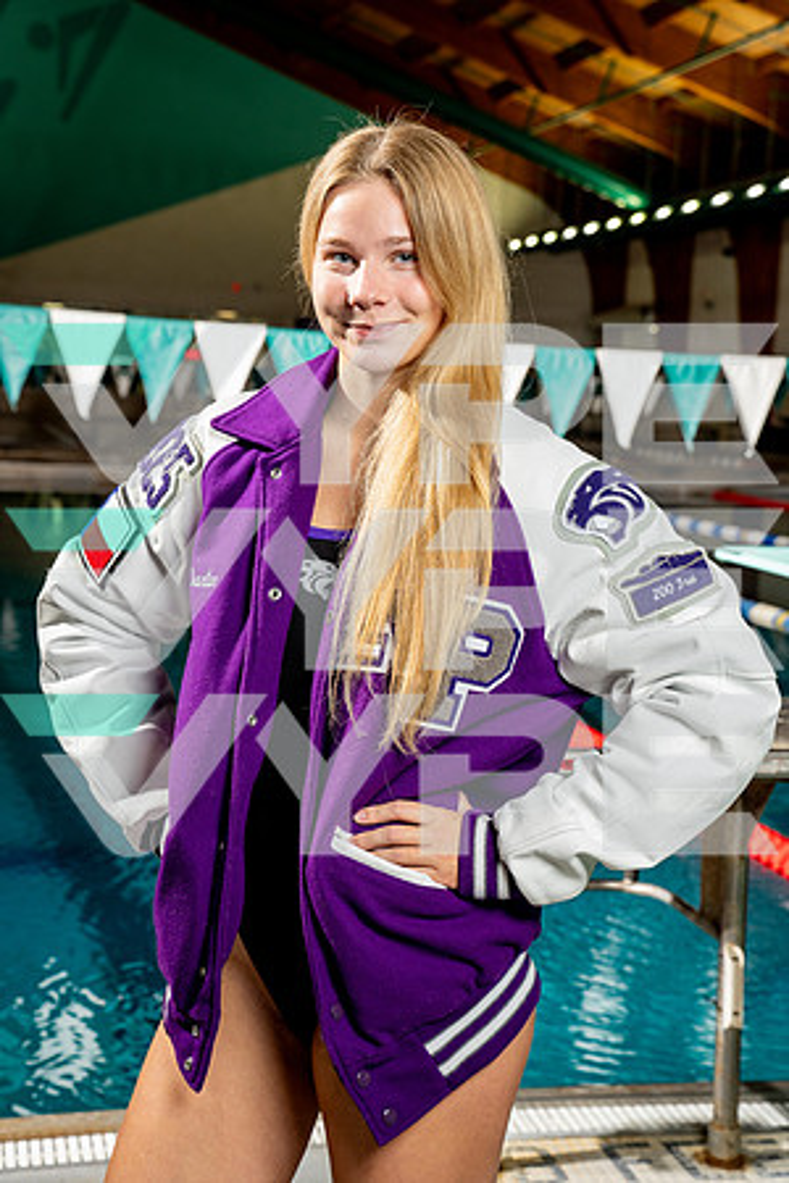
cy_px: 592
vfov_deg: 33.4
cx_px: 394
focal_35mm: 60
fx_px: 1972
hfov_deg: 22.6
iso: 640
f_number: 6.3
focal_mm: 60
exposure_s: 1/250
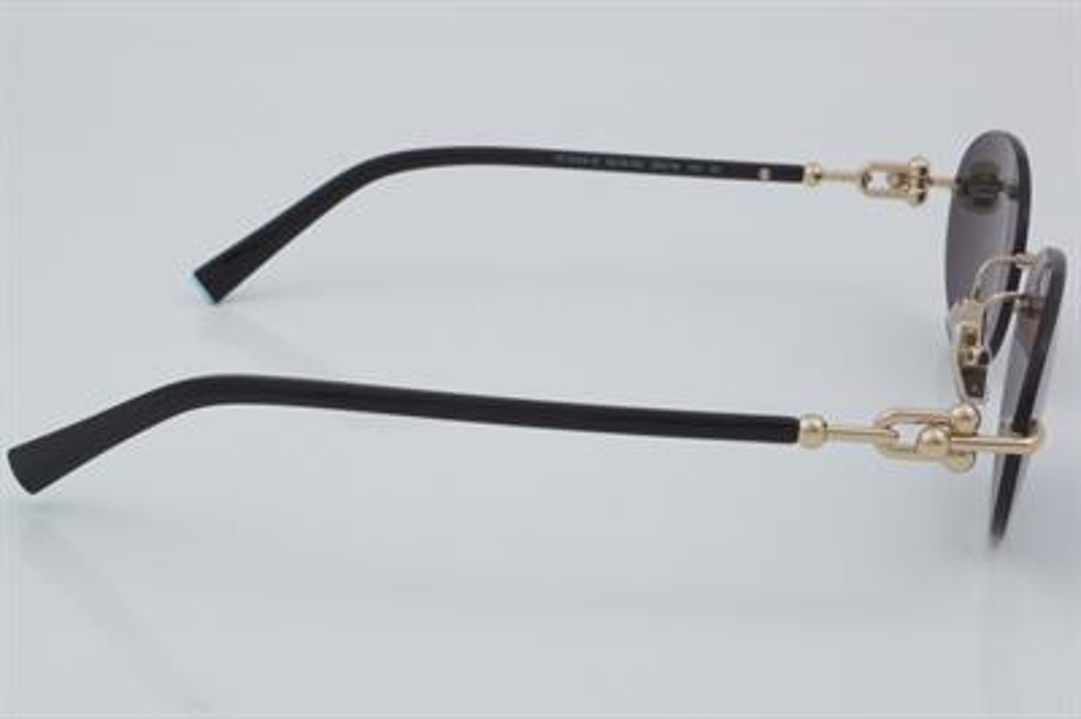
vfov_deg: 18.2
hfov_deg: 27.0
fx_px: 2250
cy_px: 360
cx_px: 540
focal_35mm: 75
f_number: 32
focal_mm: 50
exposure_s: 1/4
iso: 100
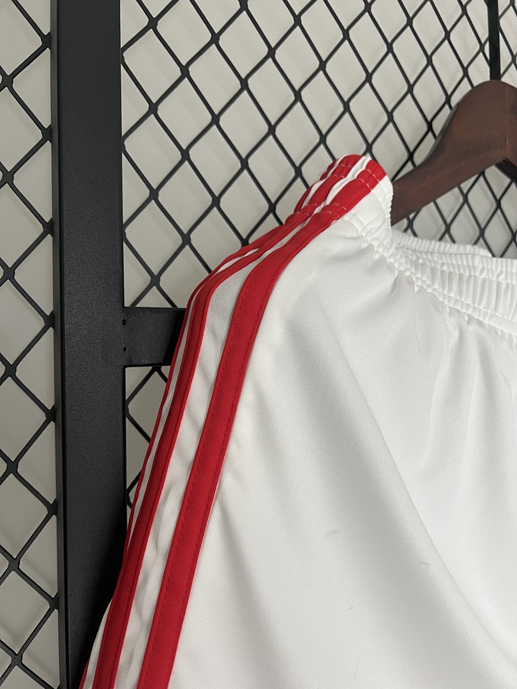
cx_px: 258
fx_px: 518
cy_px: 344
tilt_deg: +0.6
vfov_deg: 67.3
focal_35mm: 26
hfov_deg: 53.1
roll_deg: +0.6
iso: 125
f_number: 1.5
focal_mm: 5.7
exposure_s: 1/50
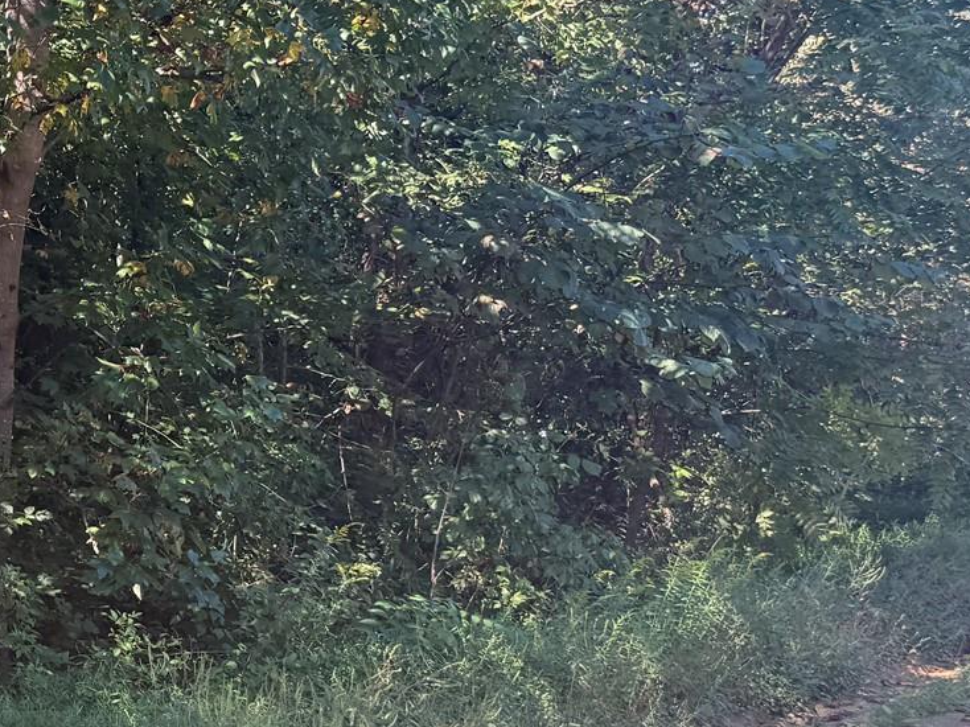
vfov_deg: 21.9
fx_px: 1877
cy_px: 431
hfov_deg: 25.0
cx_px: -304
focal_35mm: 67
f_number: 1.78
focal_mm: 6.76
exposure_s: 1/543
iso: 100
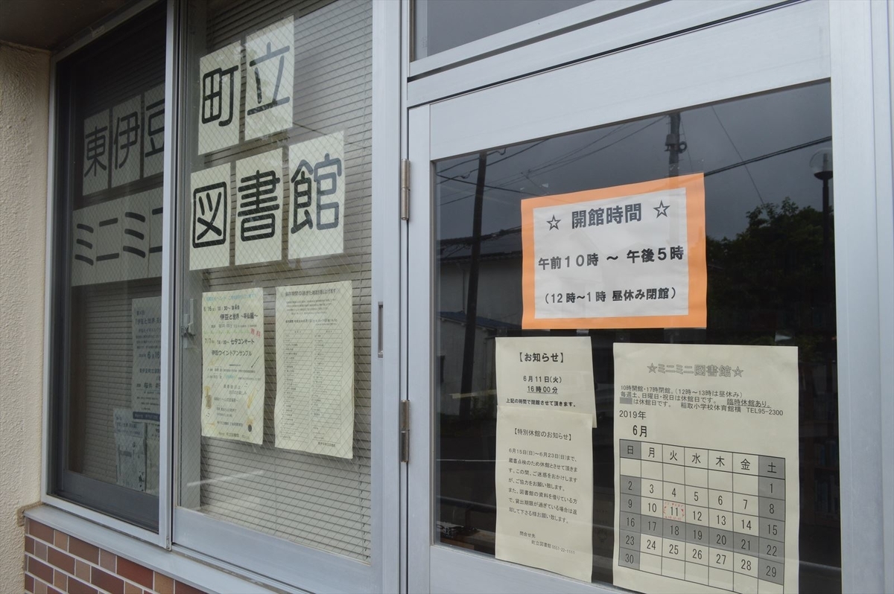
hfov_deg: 67.4
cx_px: 447
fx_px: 670
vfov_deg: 47.9
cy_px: 297
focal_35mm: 27
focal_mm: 18
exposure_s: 1/200
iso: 400
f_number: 7.1
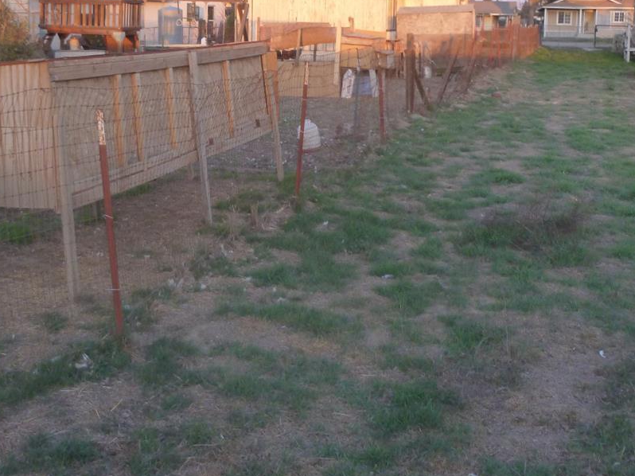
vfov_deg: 30.3
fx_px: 862
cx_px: 257
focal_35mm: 47
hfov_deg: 40.3
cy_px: 119
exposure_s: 1/60
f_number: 3.1
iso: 160
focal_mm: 4.5
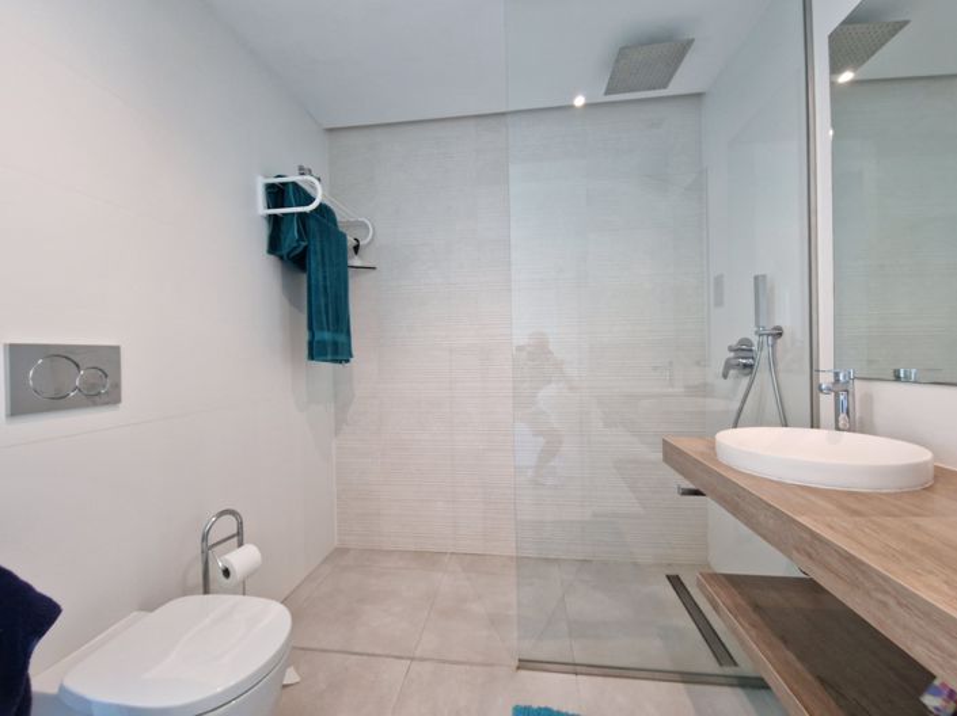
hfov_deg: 106.2
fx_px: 359
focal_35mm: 13
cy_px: 358
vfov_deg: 89.9
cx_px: 478
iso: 320
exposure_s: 1/50
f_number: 2.2
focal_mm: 2.2
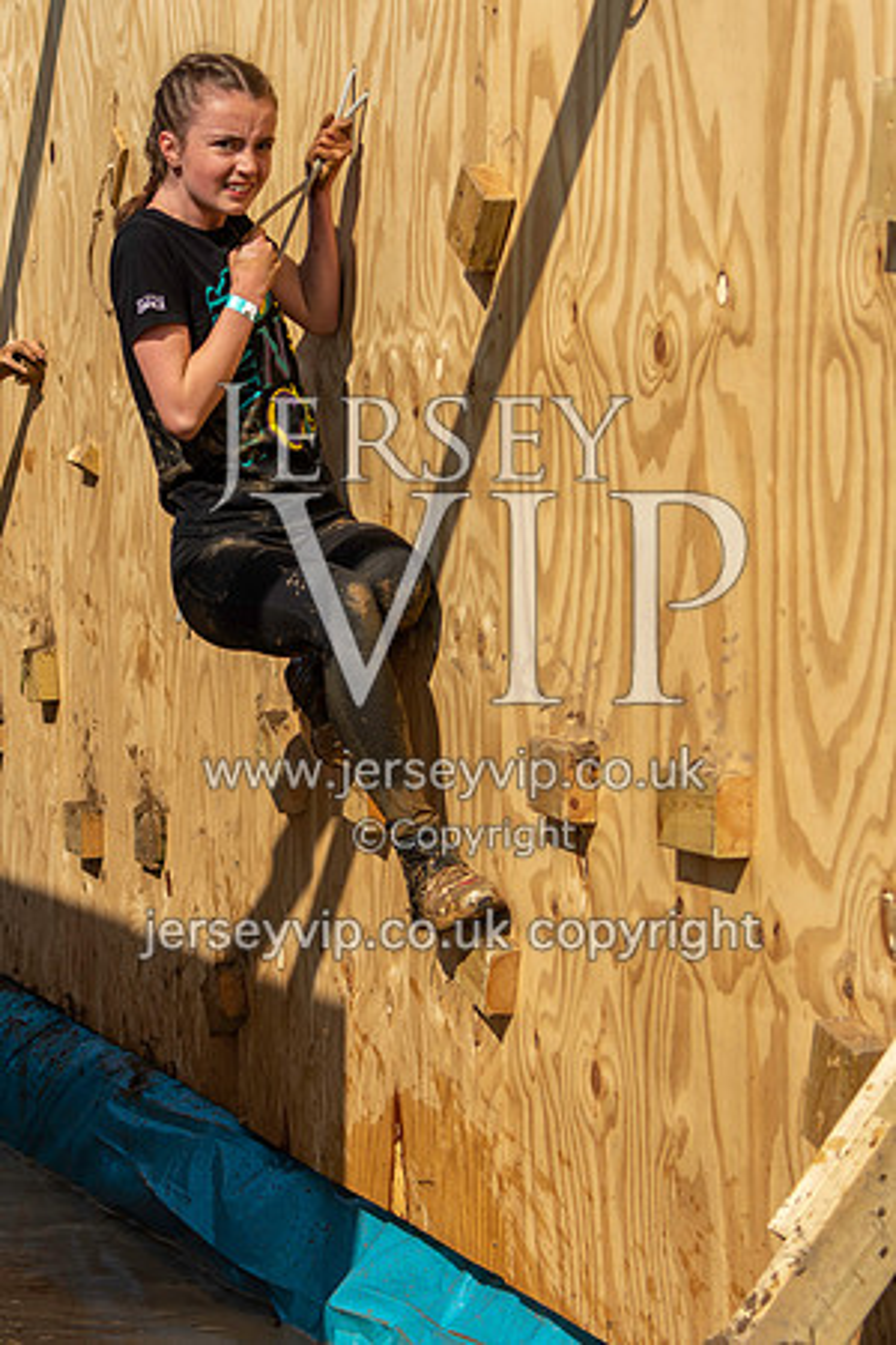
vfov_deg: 24.0
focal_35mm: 85
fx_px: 3164
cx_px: 289
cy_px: 624
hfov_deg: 16.1
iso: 100
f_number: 2.8
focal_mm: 31
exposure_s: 1/4000
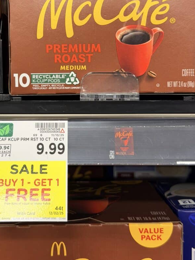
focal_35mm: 62
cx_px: 80
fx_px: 466
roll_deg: +1.3
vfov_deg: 31.1
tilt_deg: -5.8
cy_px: 99
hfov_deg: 23.6
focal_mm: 6.76
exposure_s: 1/60
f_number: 1.78
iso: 80
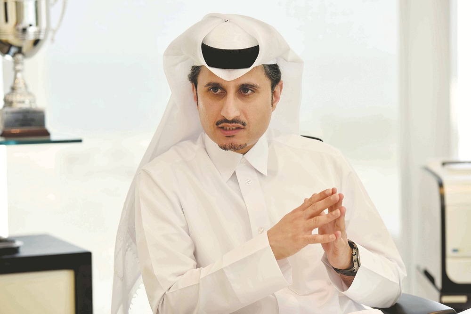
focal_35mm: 135
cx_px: 236
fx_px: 1766
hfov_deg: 15.2
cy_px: 157
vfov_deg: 10.2
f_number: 4
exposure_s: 1/250
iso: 500
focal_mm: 135
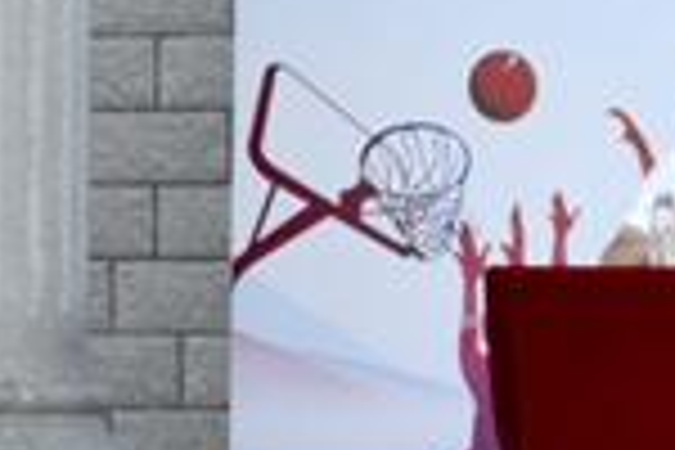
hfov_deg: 8.9
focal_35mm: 214
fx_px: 4012
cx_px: 1503
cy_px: 376
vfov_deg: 6.4
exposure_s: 1/800
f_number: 2.8
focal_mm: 40
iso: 320
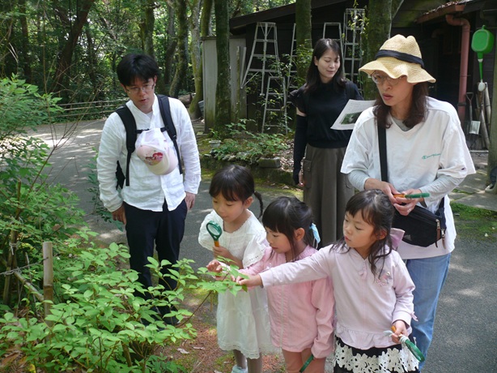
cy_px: 186
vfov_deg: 39.6
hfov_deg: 51.4
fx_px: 517
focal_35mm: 36
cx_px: 248
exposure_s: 1/60
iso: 100
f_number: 2.8
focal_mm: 7.6
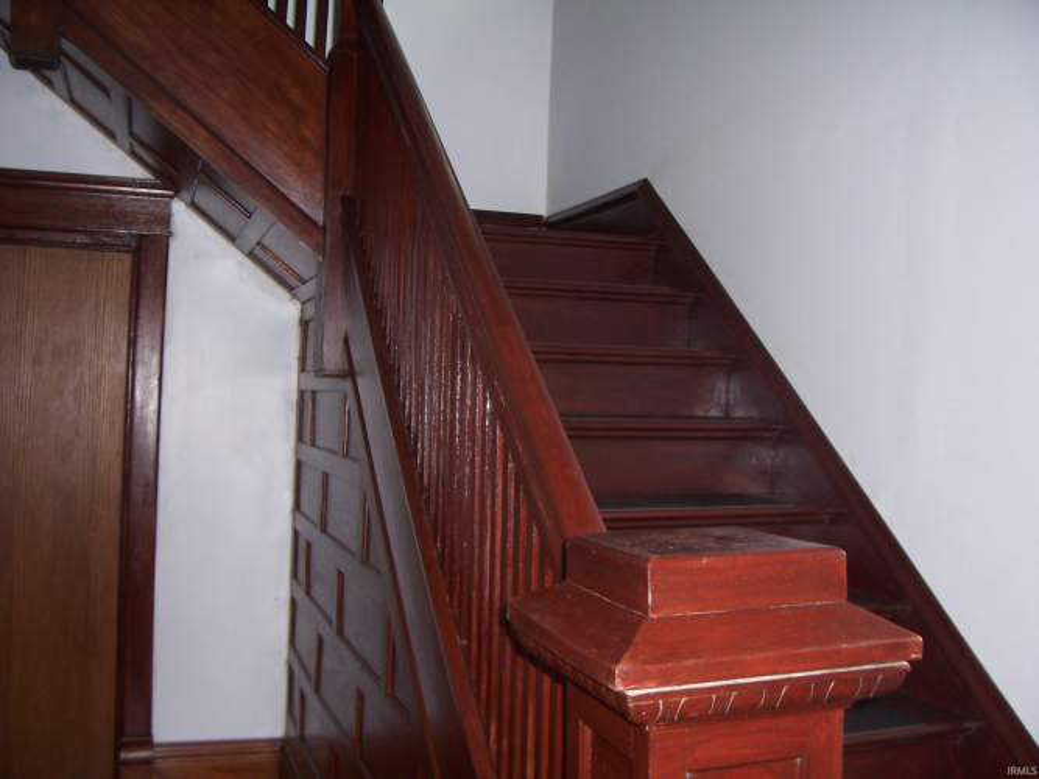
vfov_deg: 41.8
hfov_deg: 54.0
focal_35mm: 34
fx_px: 1020
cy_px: 390
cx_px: 520
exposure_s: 1/60
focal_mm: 5.6
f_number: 2.7
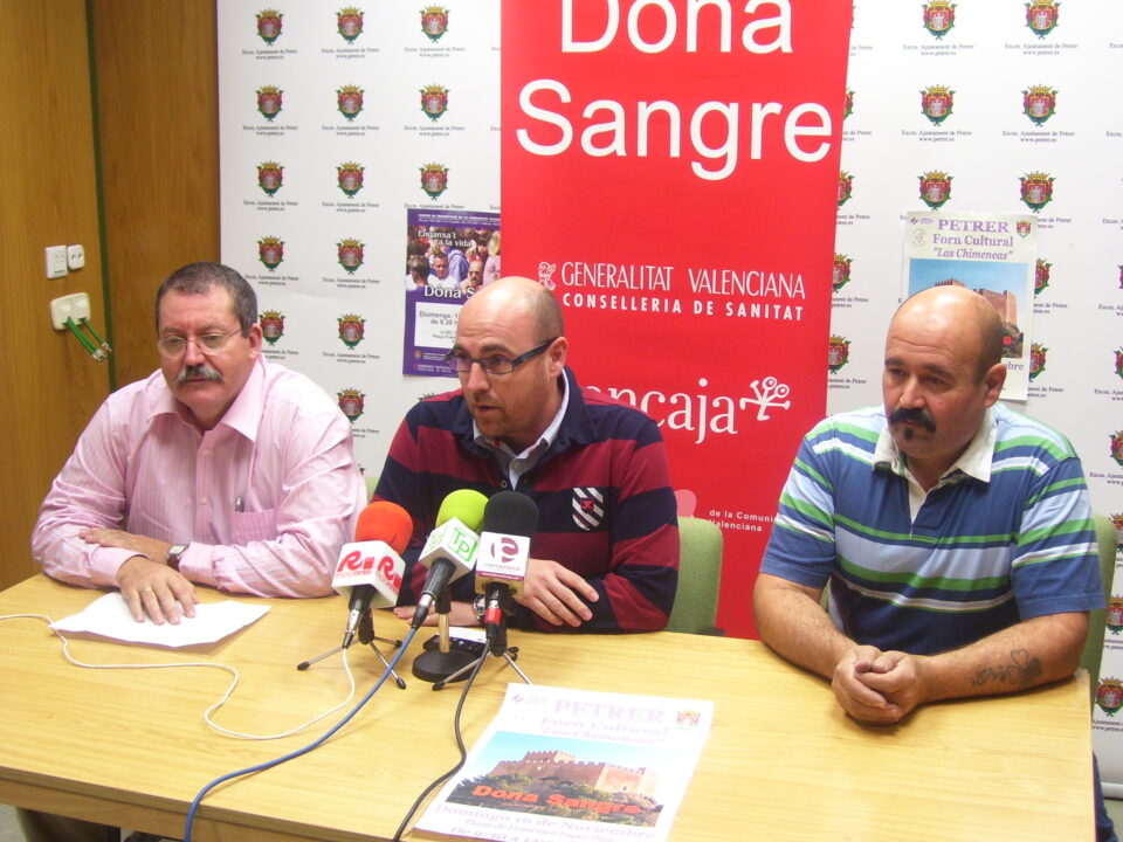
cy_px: 421
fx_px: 1492
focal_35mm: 46
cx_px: 562
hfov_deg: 41.2
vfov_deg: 31.5
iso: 160
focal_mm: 7.6
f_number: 3
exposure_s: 1/20
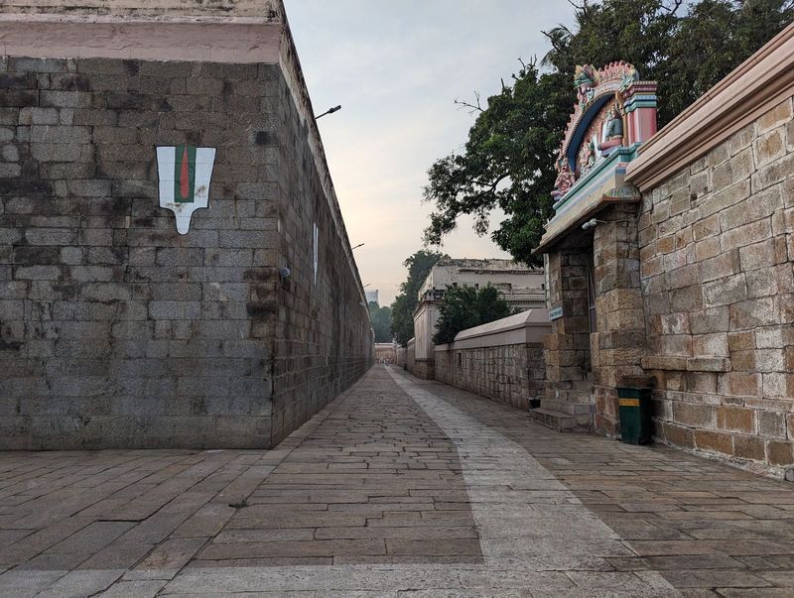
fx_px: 551
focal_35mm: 24
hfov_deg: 71.5
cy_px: 299
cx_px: 397
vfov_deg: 57.0
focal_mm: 6.81
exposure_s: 1/105
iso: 125
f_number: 1.85
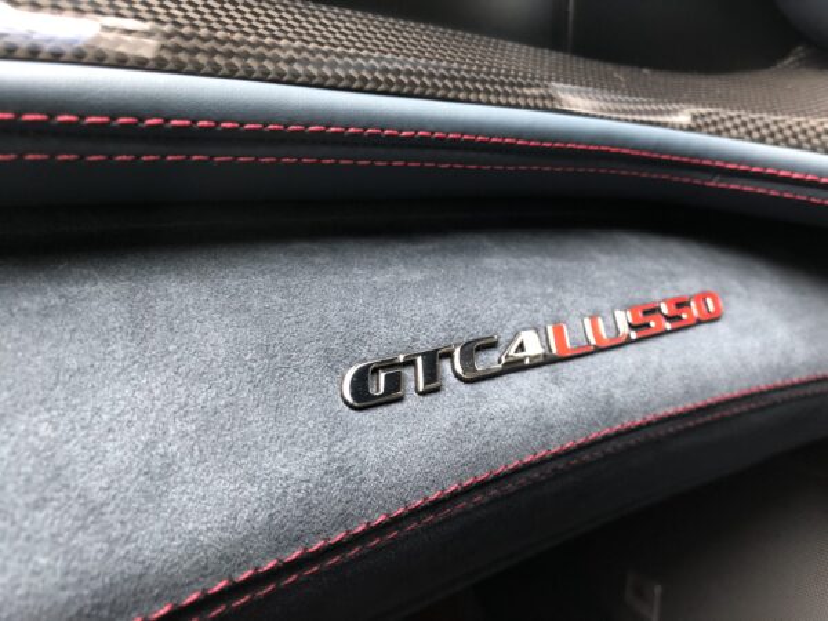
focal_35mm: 28
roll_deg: -6.0
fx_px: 670
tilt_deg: -19.2
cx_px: 414
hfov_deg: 63.4
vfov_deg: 49.7
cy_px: 310
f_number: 1.8
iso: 40
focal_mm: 4
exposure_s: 1/31
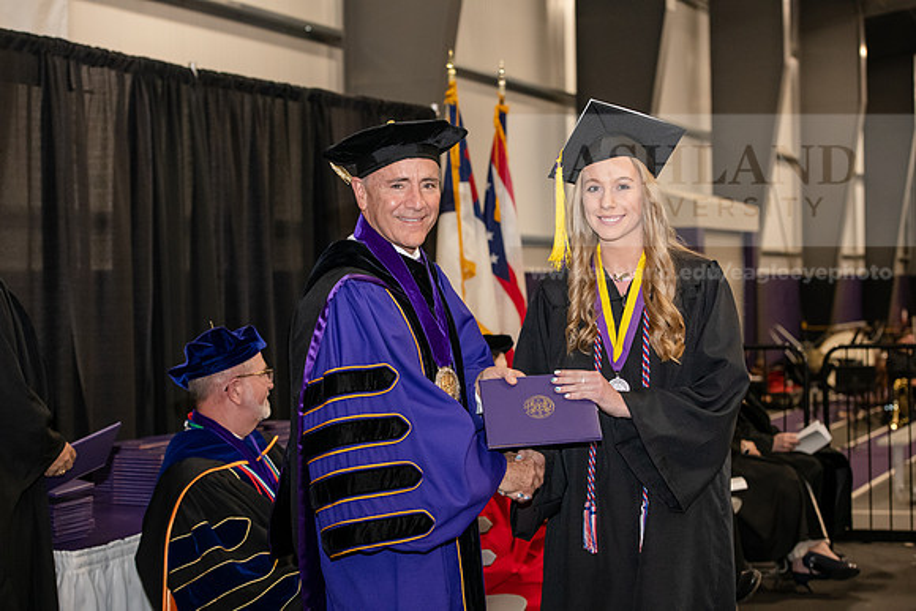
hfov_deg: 28.8
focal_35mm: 70
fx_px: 1781
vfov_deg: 19.5
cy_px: 306
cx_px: 458
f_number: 5
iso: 2500
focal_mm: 70
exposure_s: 1/200
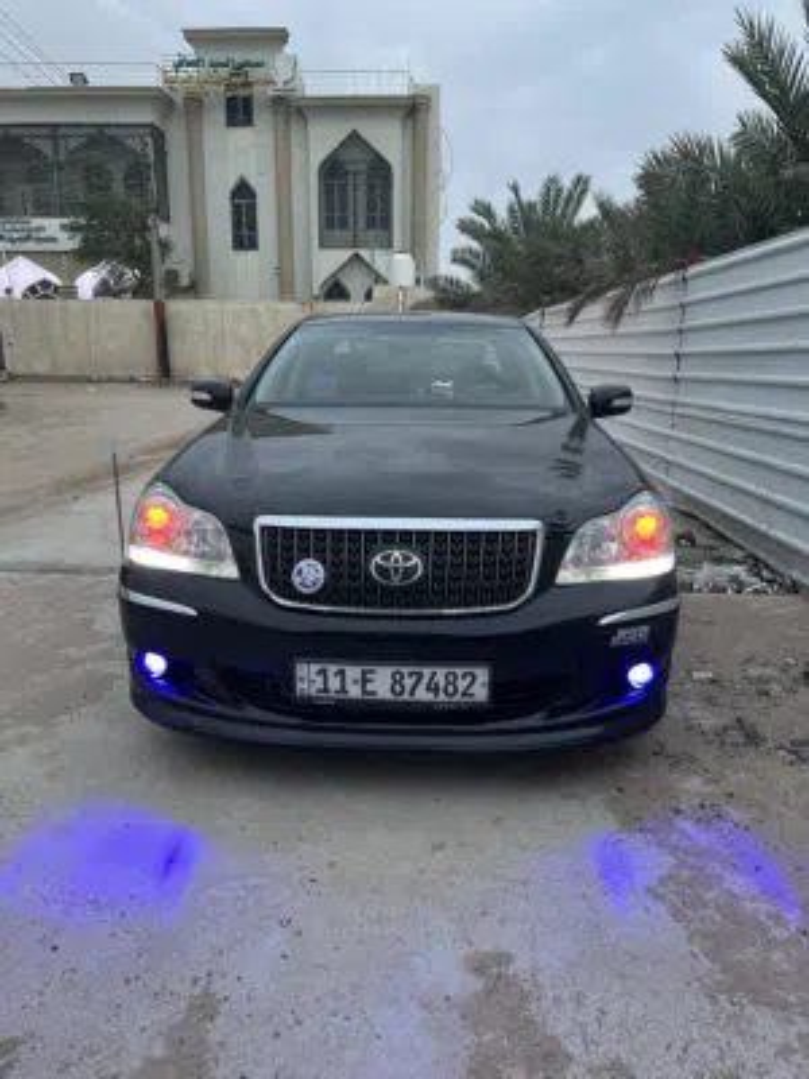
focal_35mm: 24
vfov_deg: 71.6
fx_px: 748
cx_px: 404
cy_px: 540
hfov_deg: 56.8
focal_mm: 6.86
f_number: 1.78
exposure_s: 1/68
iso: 250
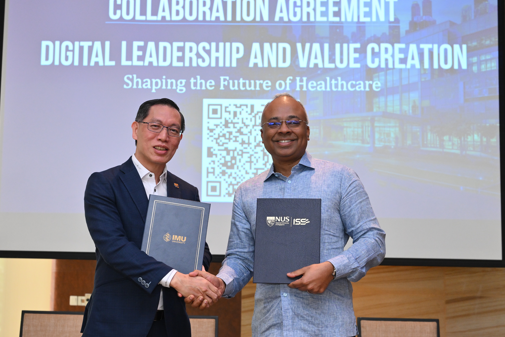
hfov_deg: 36.2
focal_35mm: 55
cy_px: 206
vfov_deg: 24.6
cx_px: 222
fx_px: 771
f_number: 4
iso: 1600
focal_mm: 42
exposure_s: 1/200
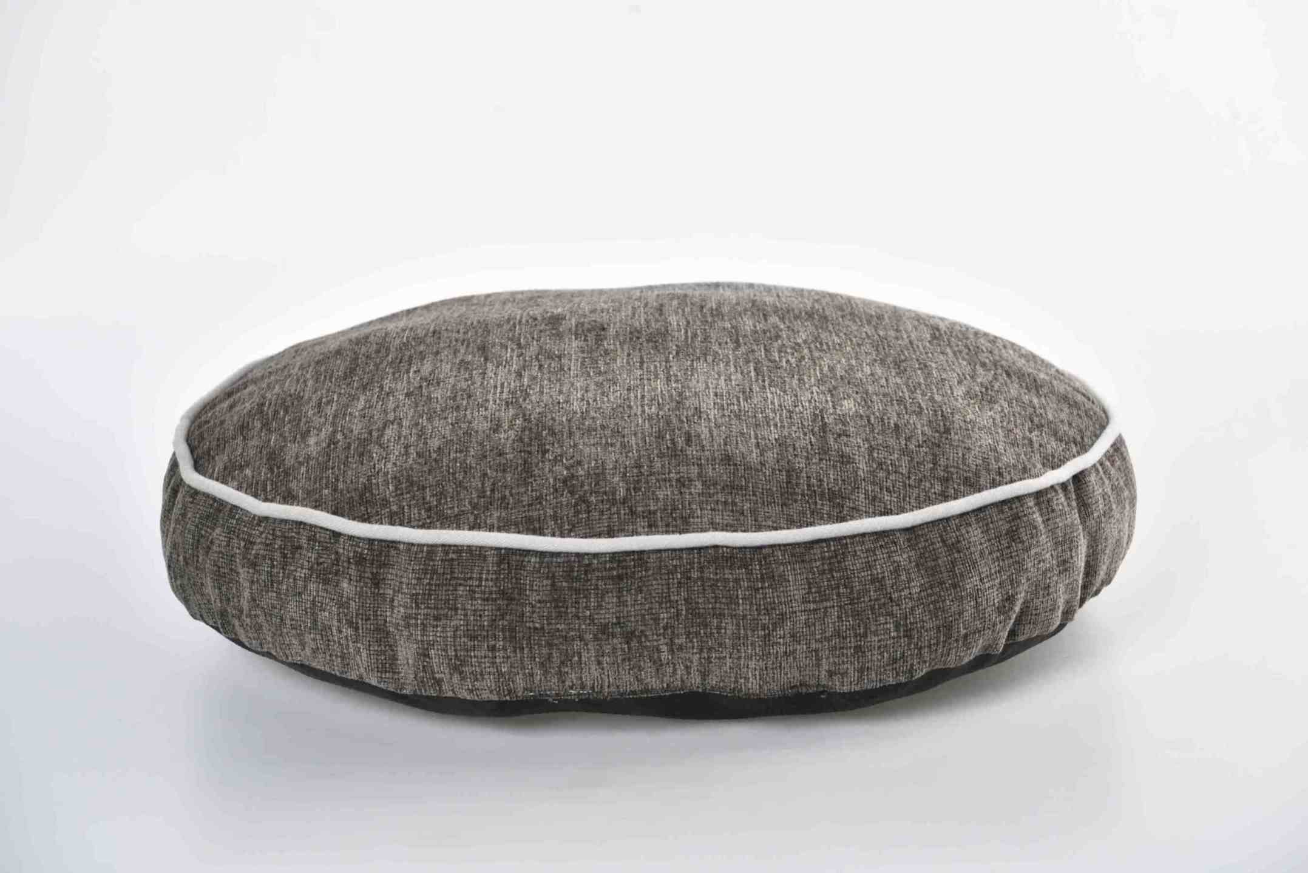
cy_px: 436
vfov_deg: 19.5
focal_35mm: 70
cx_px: 654
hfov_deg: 28.8
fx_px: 2544
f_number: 10
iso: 320
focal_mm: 70
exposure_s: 1/125
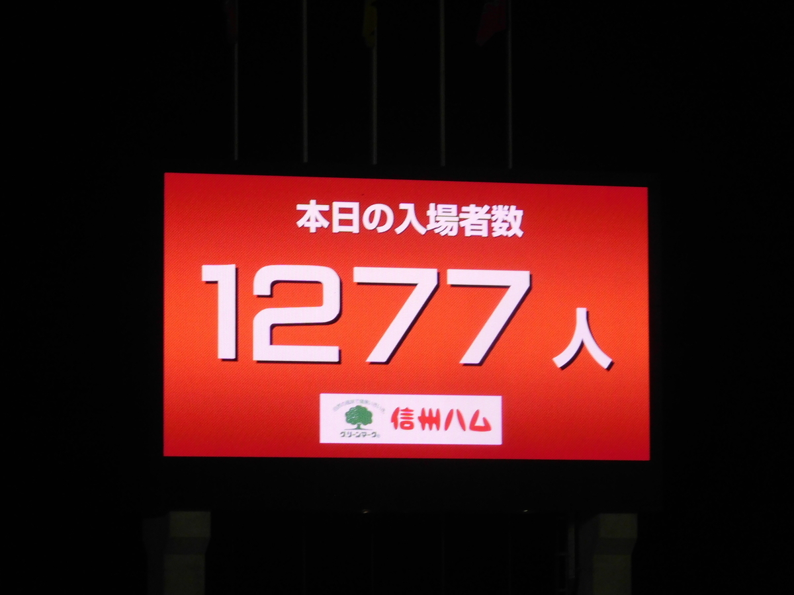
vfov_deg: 5.9
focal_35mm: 250
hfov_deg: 7.9
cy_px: 298
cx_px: 397
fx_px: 5734
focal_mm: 44.6
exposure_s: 1/200
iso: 400
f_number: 5.7
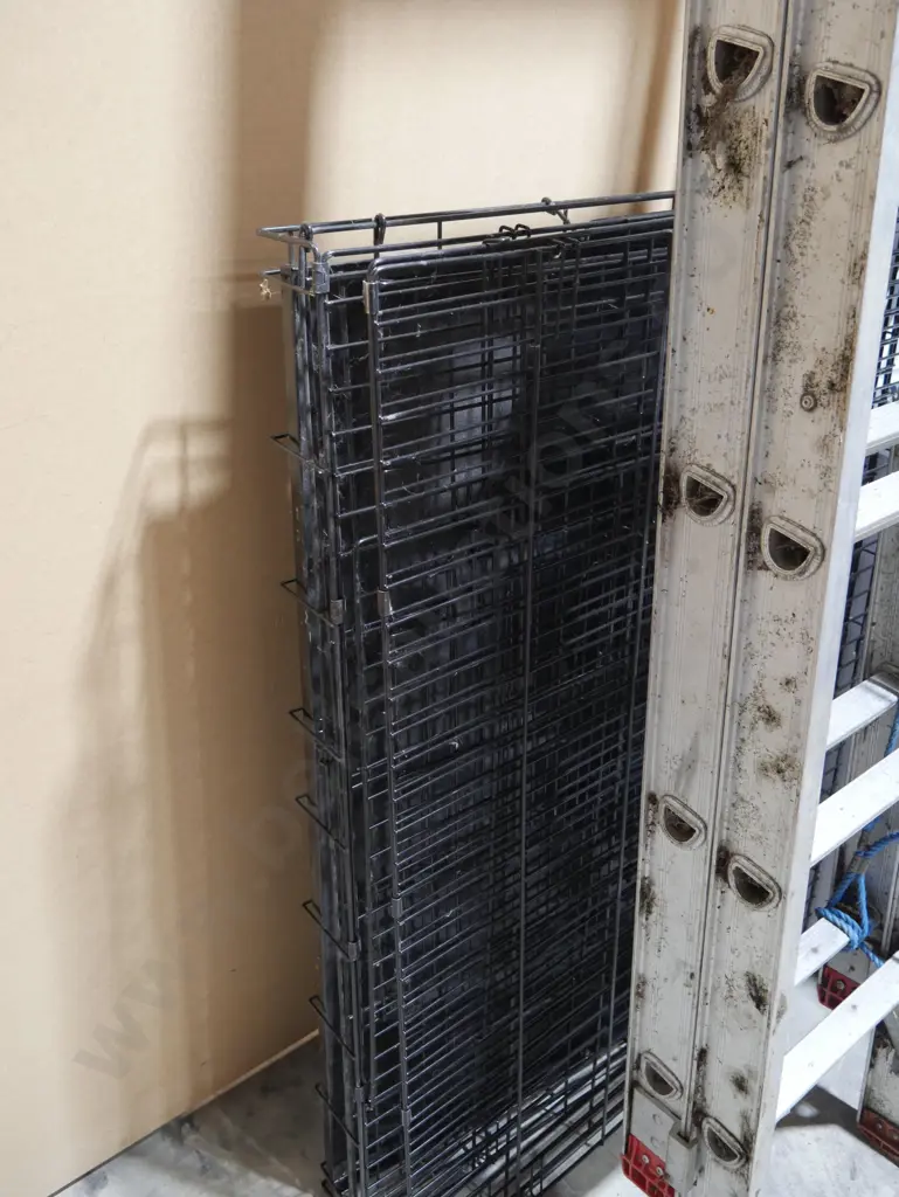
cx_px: 450
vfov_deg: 56.8
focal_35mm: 32
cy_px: 598
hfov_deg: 44.2
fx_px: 1107
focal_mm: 16
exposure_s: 1/60
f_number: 3.6
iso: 1000
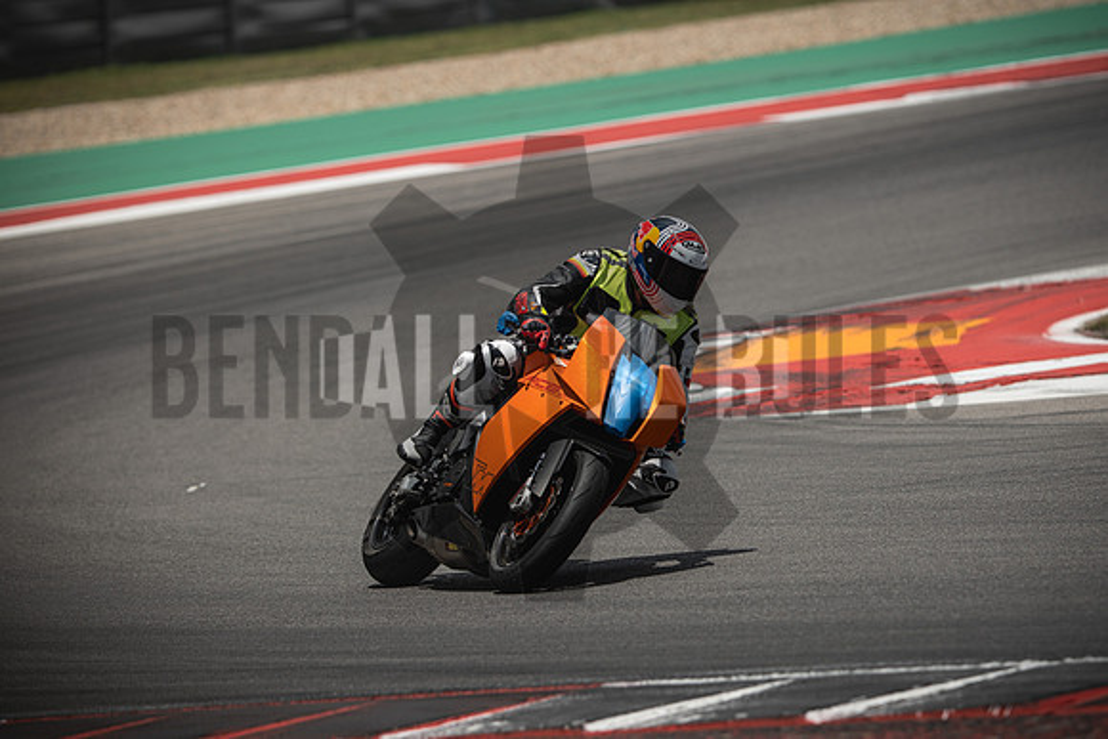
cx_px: 554
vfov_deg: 4.6
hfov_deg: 6.9
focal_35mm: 300
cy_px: 370
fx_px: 9235
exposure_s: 1/2000
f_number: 3.2
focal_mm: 200
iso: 125
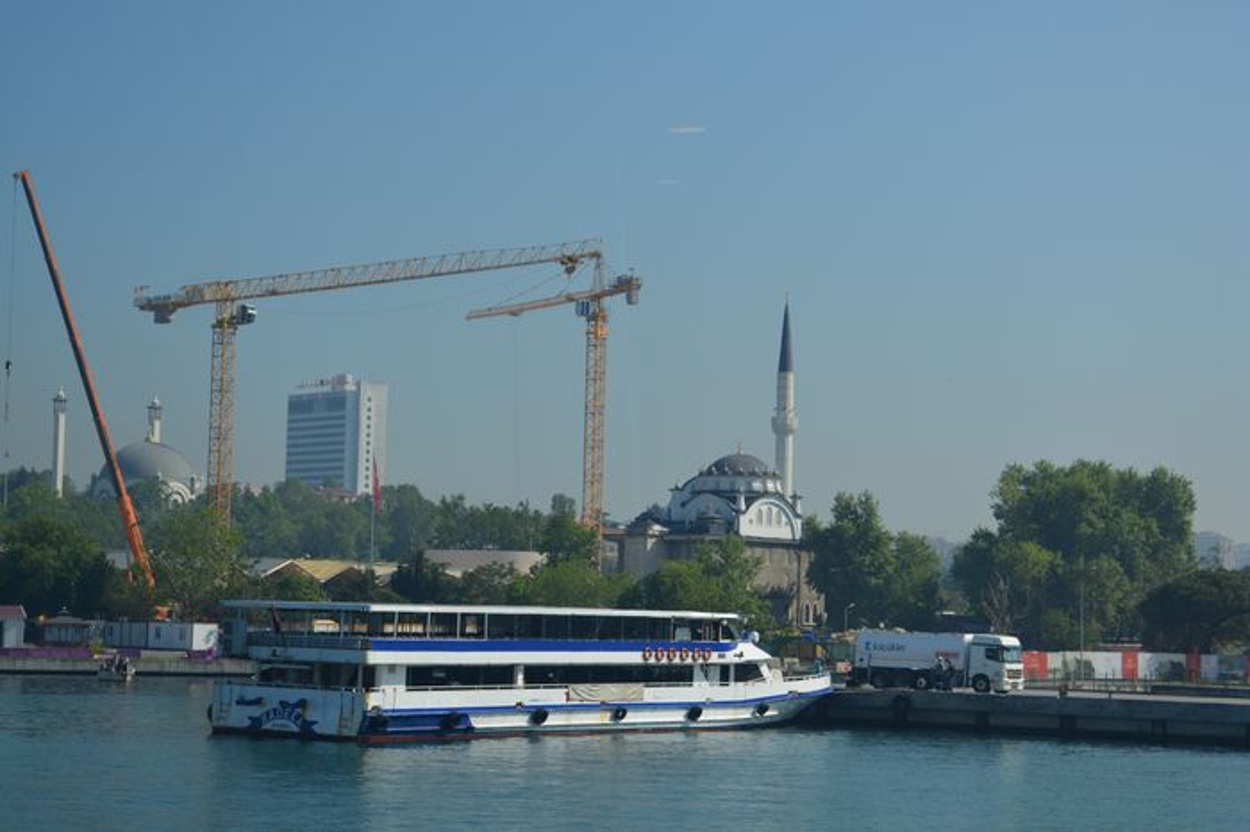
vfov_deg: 16.5
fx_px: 2863
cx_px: 625
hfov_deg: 24.6
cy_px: 416
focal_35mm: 82
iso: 160
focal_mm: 55
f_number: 8
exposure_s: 1/250
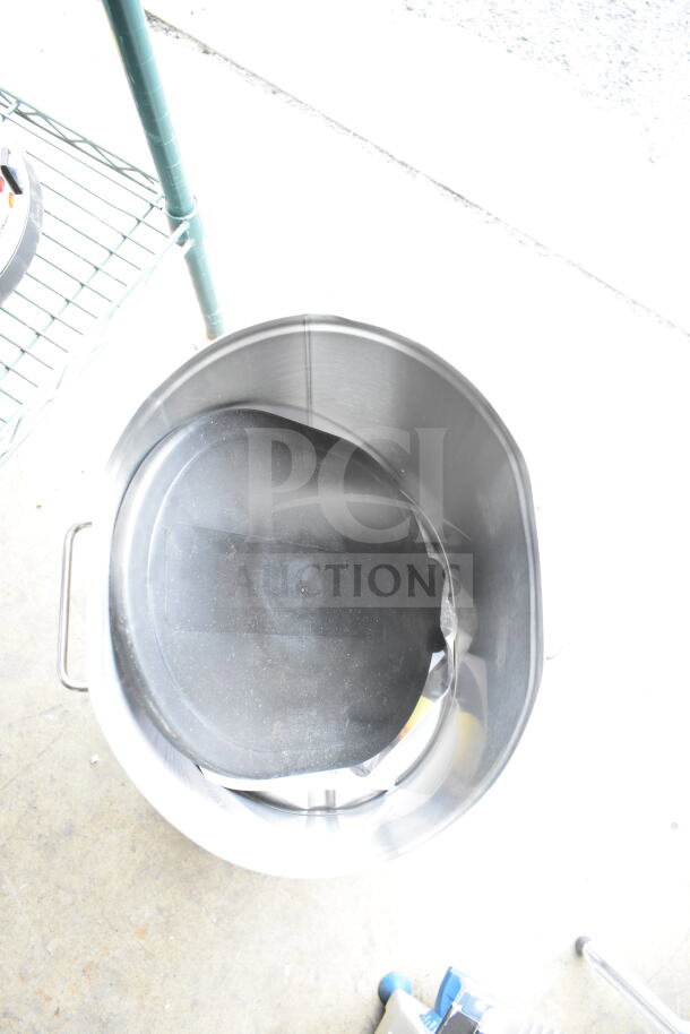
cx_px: 345
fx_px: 776
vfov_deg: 67.4
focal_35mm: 27
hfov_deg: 48.0
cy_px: 517
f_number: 5
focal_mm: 18
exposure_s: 1/100
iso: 1600
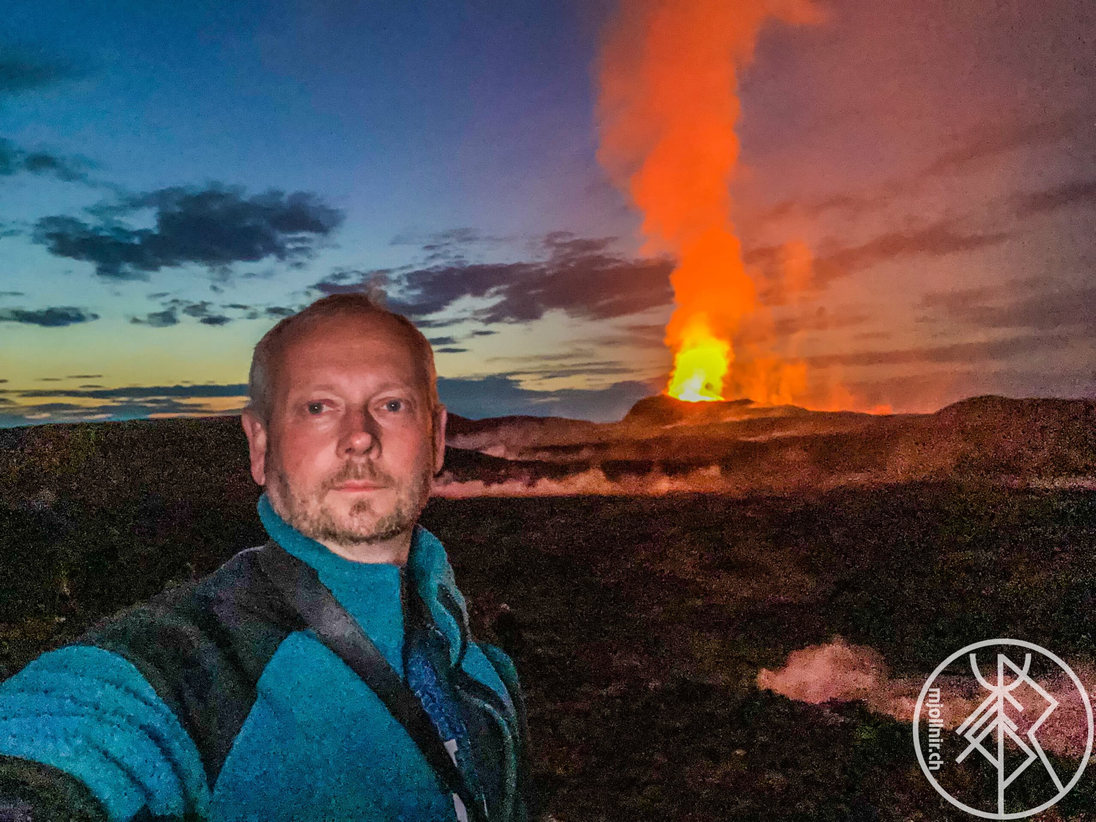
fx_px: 728
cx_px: 548
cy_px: 411
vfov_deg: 58.9
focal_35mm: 23
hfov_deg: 73.9
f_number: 2.2
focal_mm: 2.71
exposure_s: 1/16
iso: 1000
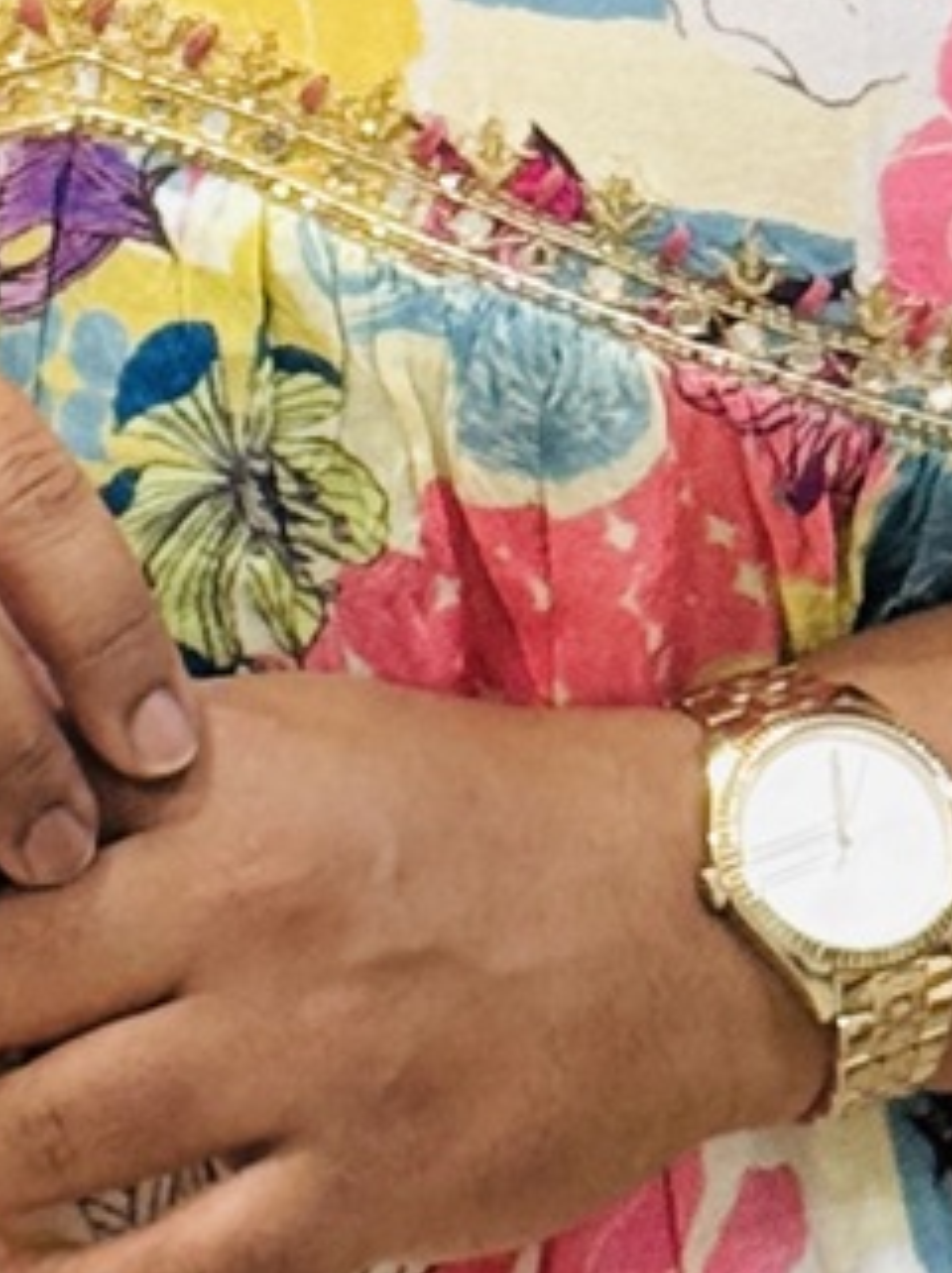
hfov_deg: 5.8
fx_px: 9369
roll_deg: -0.3
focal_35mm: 255
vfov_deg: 7.6
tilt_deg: -5.9
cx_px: 260
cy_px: -674
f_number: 1.78
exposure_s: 1/50
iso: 160
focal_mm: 6.76
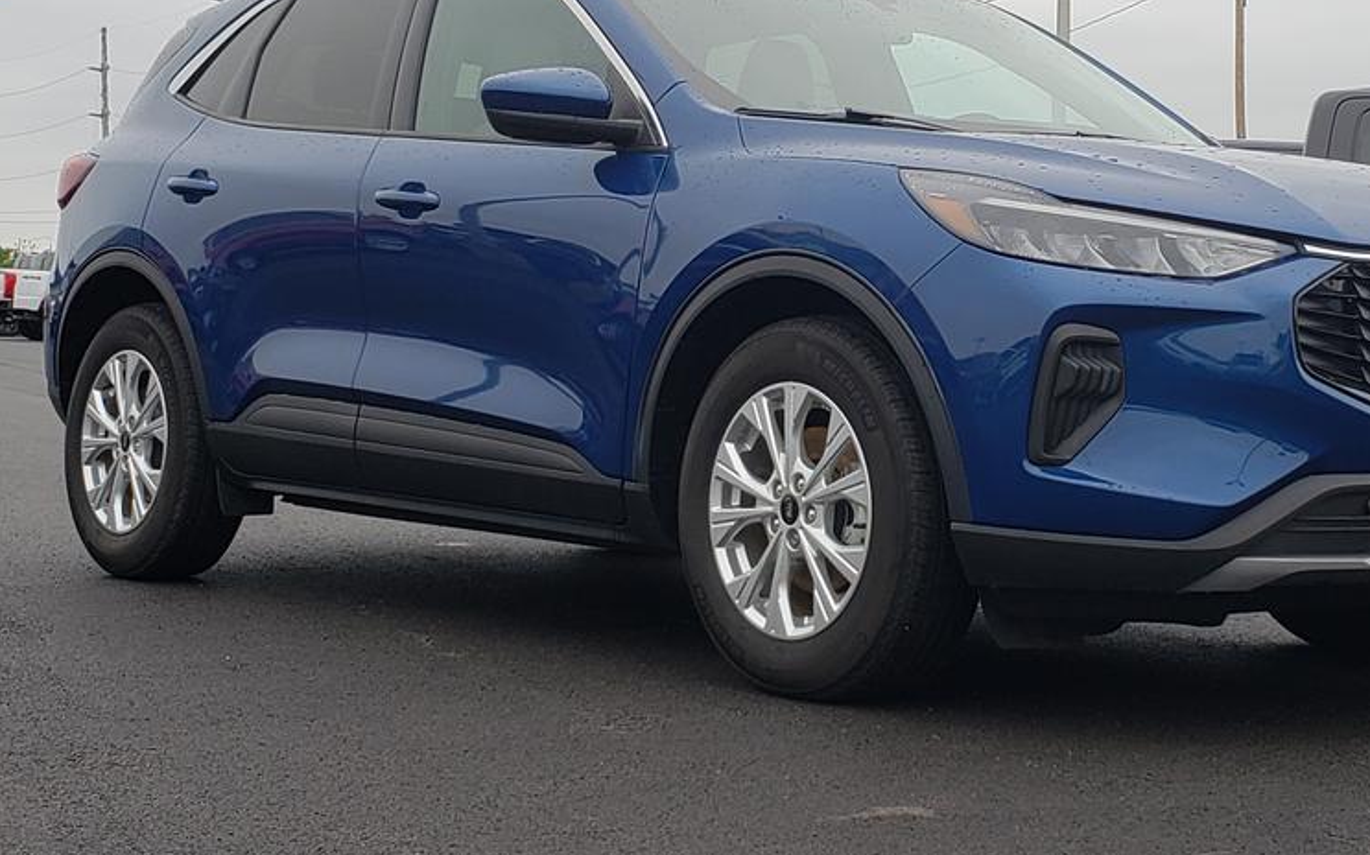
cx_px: 867
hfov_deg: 51.0
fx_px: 1418
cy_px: 278
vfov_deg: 33.2
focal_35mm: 38
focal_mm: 4.3
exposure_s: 1/209
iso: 50
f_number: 2.4
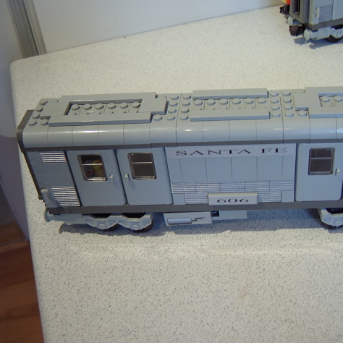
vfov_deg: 44.9
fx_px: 415
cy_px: 170
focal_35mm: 37
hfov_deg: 44.3
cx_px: 229
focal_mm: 8.13
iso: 100
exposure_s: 1/21
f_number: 2.7
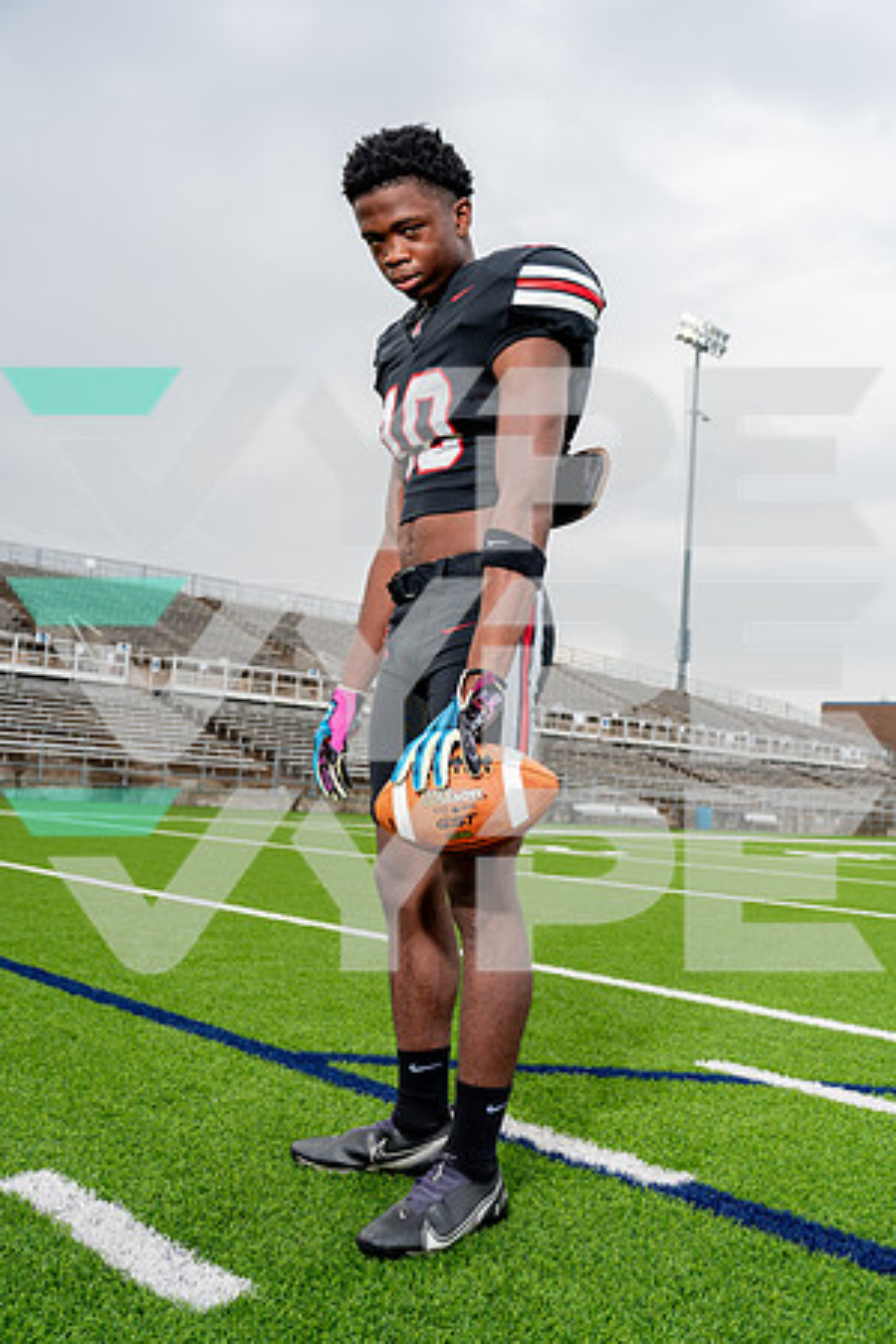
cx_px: 448
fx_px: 1269
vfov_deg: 55.8
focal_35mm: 34
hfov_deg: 38.9
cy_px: 672
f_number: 5
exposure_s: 1/250
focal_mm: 34
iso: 100
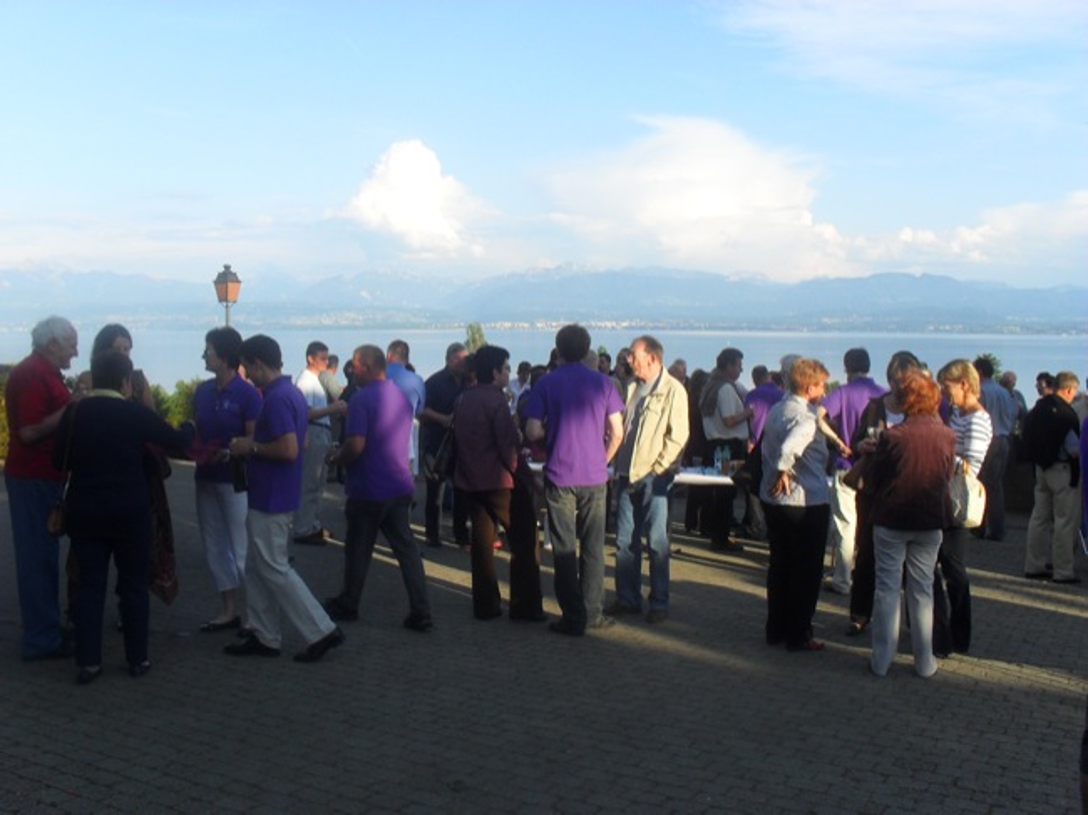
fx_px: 1100
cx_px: 544
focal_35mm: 35
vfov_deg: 40.7
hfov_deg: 52.6
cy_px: 408
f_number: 8.4
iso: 100
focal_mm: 6.3
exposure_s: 1/90
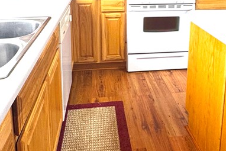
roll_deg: -1.4
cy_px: 5
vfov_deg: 31.9
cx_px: 130
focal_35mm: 39
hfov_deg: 49.4
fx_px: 245
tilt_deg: -11.5
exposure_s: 1/120
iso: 200
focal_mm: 2.22
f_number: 2.2
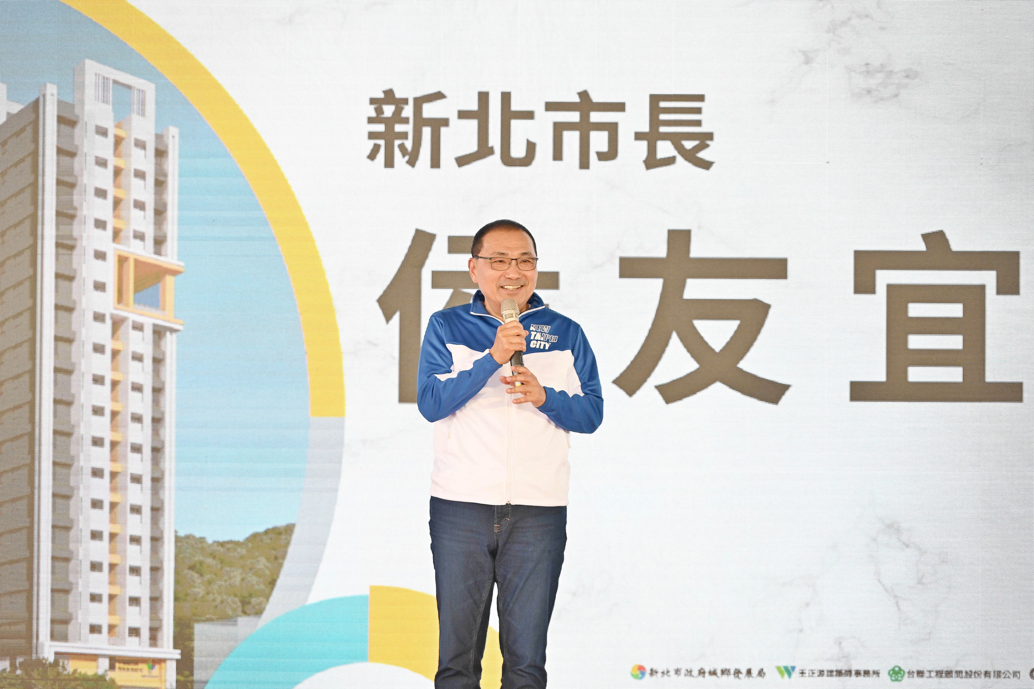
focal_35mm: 120
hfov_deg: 17.1
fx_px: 3446
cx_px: 517
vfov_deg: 11.4
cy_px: 344
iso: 450
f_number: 4
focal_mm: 120
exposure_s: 1/250
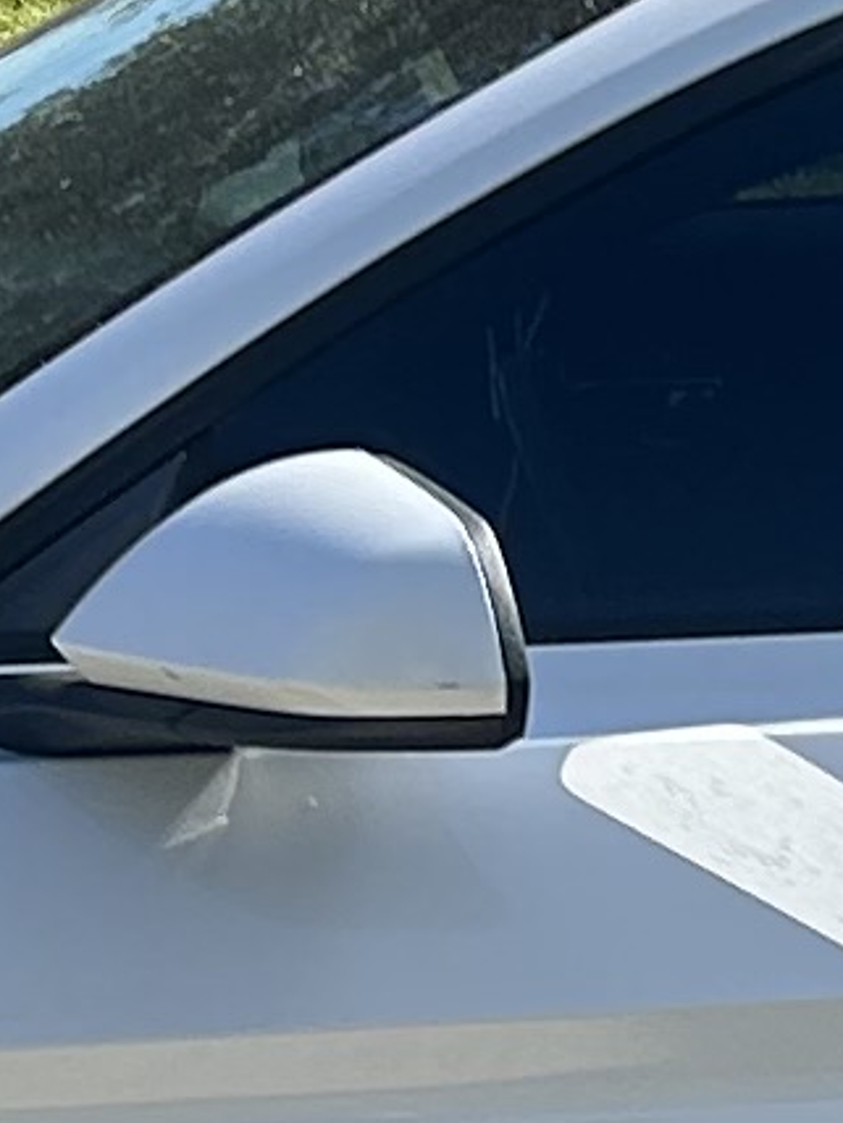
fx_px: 7955
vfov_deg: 8.0
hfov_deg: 6.0
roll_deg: -2.2
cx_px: 1111
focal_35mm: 245
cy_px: 1328
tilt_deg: -15.6
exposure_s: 1/2994
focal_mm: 5.7
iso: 50
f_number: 1.5
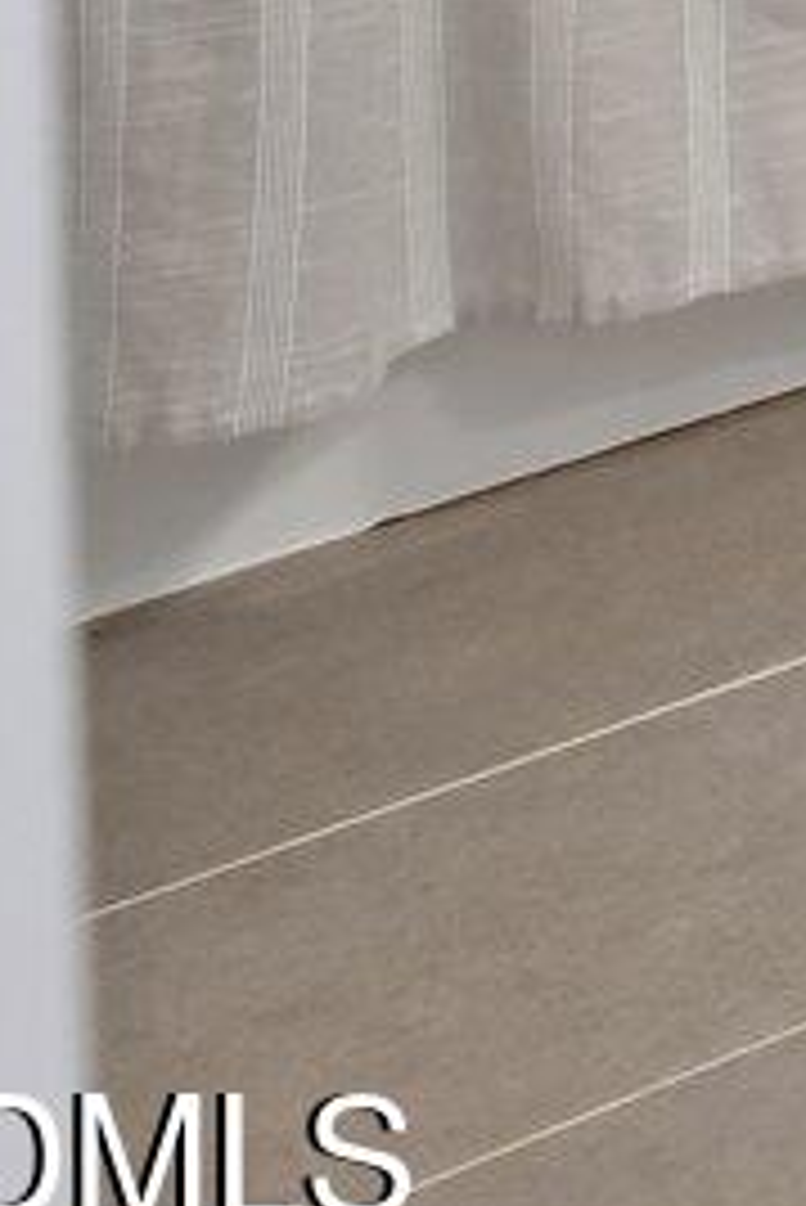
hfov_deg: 5.6
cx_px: 4530
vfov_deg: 13.9
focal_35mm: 107
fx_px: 3589
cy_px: -1631
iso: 400
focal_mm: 14
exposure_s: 1/20
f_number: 8
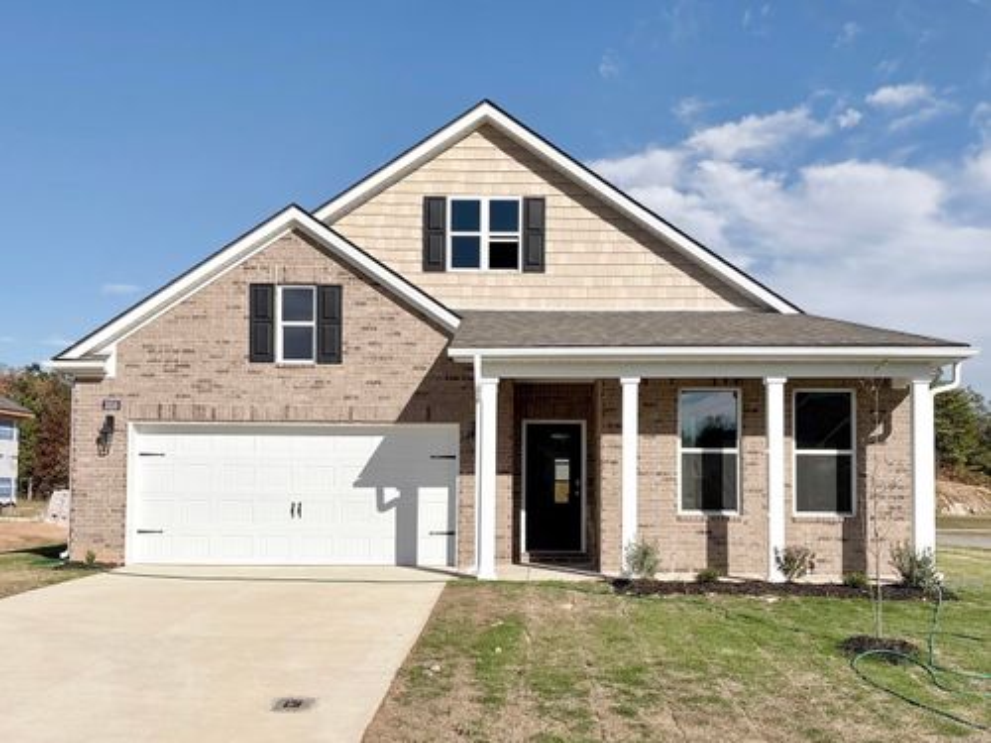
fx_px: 744
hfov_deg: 67.3
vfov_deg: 53.1
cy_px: 372
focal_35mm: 26
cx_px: 496
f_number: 1.6
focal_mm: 5.96
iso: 50
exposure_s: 1/8850
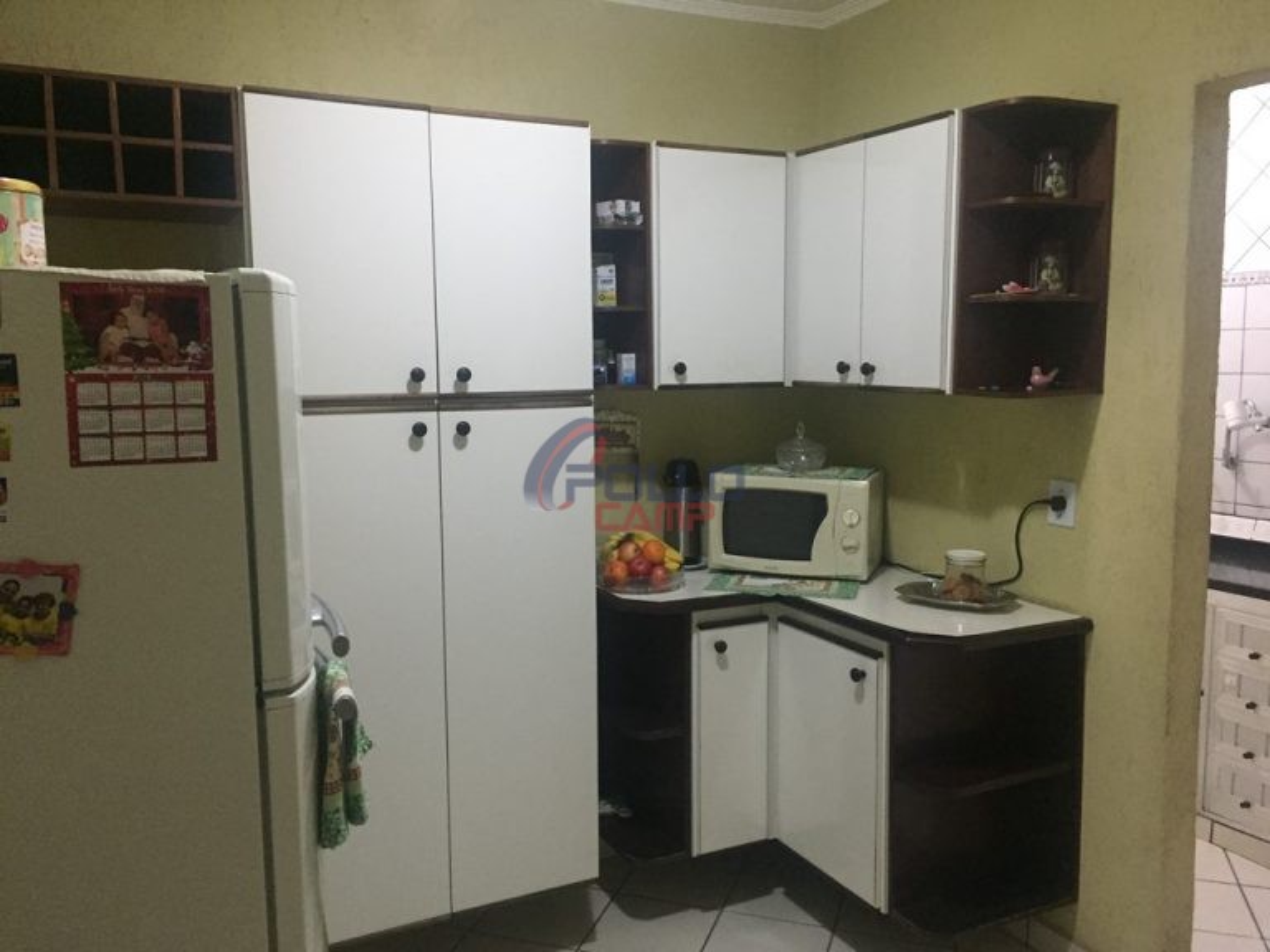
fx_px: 1064
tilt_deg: -6.5
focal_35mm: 29
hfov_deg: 61.7
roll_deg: -2.3
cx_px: 635
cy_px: 476
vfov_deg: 48.2
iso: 250
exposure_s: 1/24
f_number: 2.2
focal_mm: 4.15
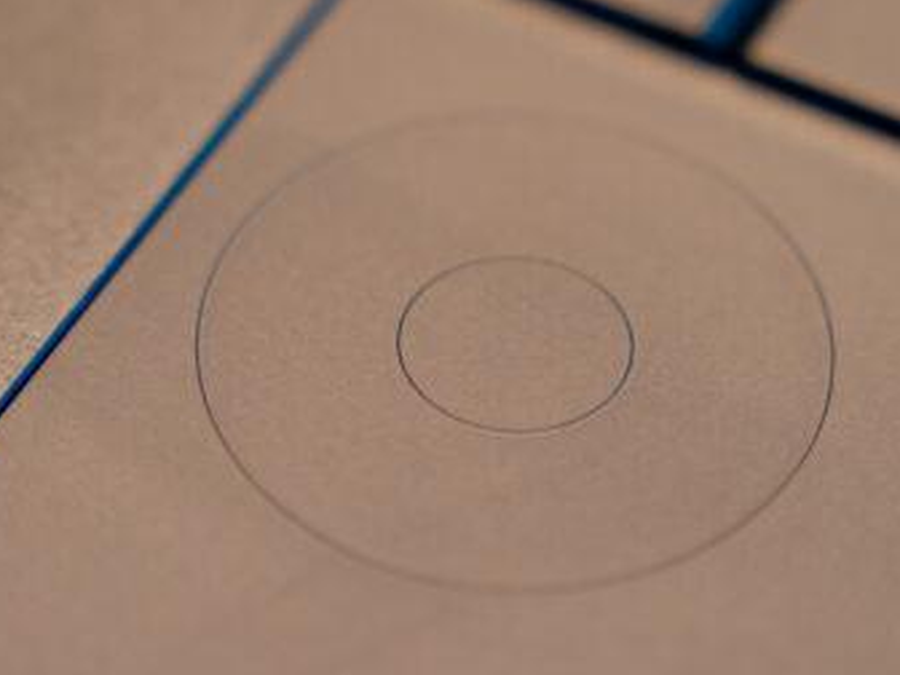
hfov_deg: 9.7
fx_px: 5330
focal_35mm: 205
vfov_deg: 7.2
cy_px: 350
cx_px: 479
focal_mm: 70
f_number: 2.8
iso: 400
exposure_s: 1/100
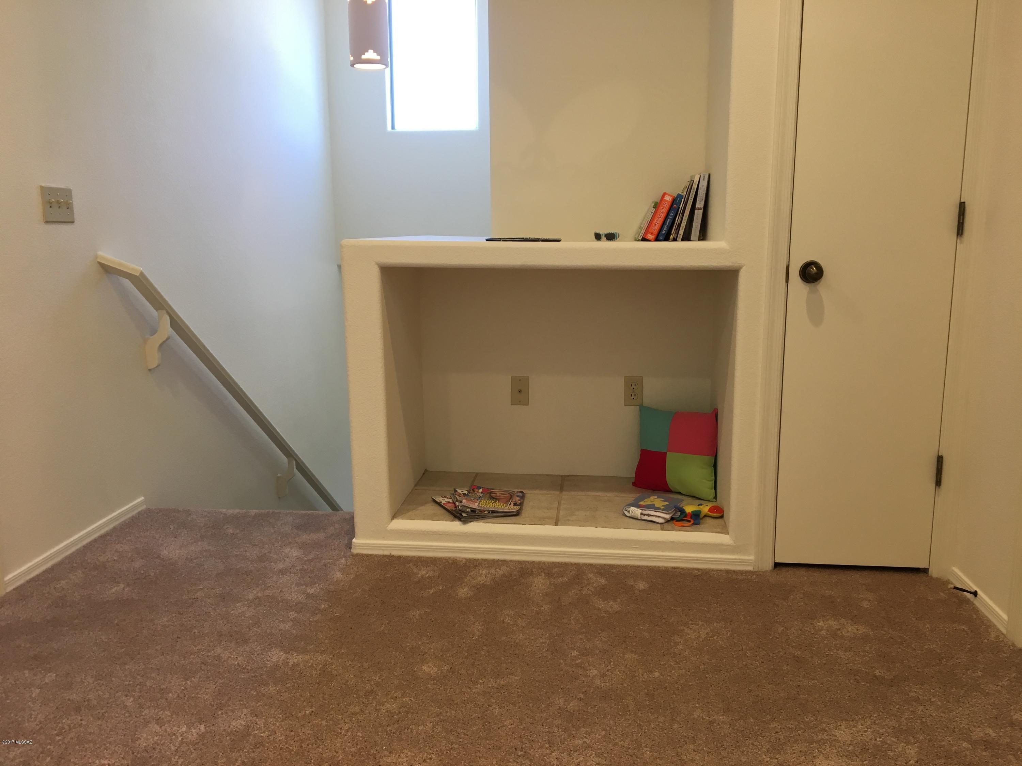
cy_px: 383
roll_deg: +0.5
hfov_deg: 61.7
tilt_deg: -10.2
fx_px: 856
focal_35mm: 29
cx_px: 511
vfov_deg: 48.2
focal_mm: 4.15
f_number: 2.2
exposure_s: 1/30
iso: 50
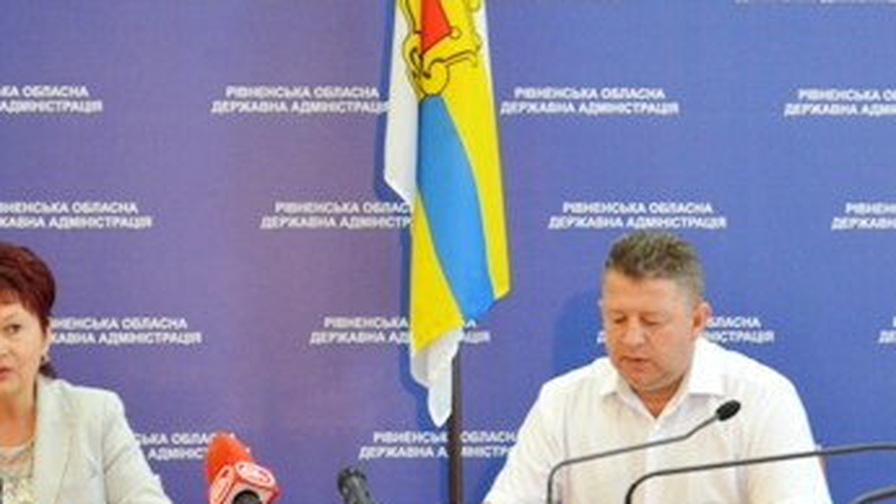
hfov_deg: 13.4
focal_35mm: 160
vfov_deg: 7.6
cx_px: 499
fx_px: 3800
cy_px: 343
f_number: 5.6
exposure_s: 1/30
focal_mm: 55
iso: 1400
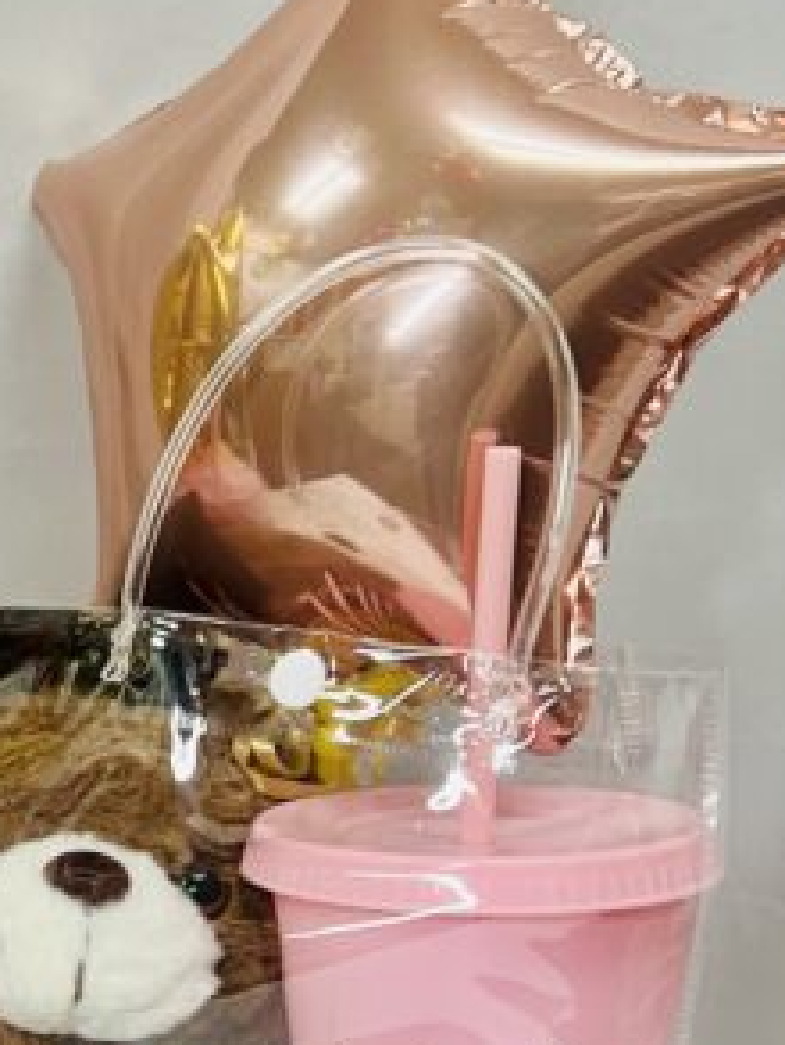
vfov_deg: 26.9
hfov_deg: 19.6
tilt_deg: -9.4
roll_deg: +1.6
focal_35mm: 71
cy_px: 810
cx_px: -146
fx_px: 2145
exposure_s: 1/60
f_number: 1.5
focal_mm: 5.7
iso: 100
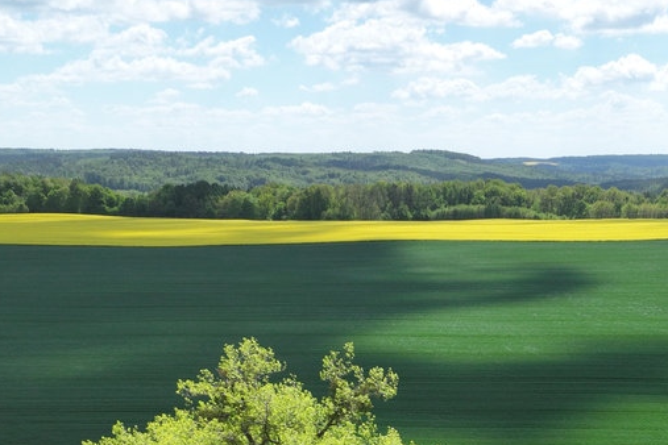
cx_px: 444
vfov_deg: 19.3
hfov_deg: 30.7
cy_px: 585
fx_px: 1206
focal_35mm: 65
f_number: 2.8
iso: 100
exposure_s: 1/1600
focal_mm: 12.29
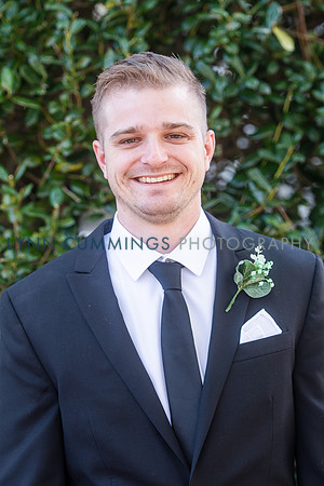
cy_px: 243
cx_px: 125
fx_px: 1983
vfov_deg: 14.0
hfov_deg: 9.3
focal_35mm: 147
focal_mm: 98
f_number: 3.5
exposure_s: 1/250
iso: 160
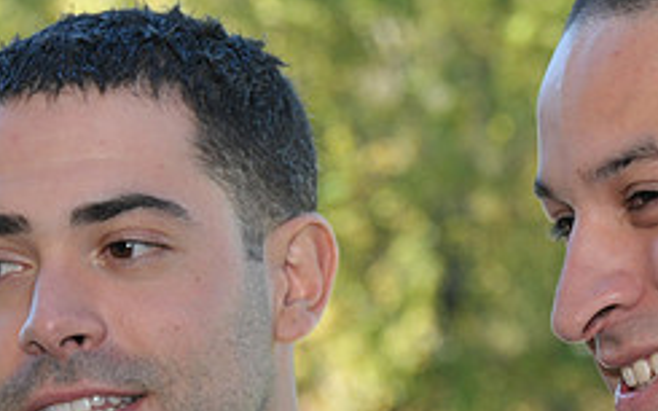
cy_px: 270
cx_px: 427
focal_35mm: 307
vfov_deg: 4.3
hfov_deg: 6.8
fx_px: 5508
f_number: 7.1
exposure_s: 1/125
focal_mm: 85
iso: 250
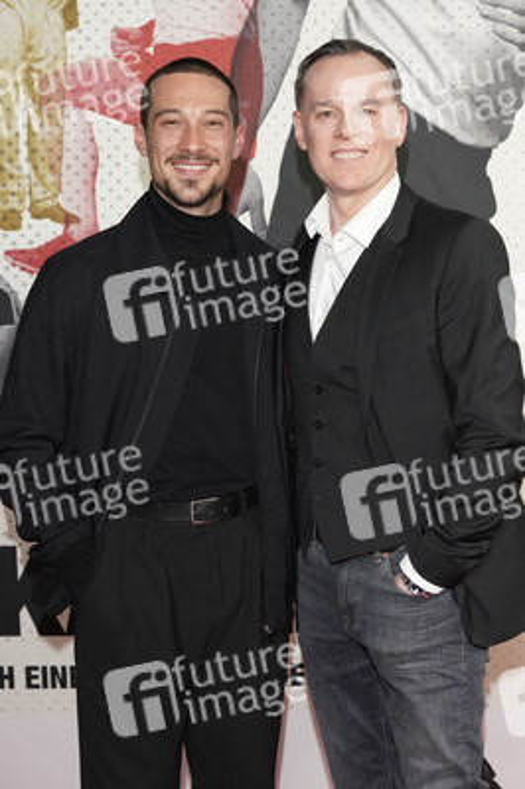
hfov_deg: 19.4
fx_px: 1534
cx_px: 262
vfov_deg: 28.9
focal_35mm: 70
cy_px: 394
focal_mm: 70
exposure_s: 1/250
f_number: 7.1
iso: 2000
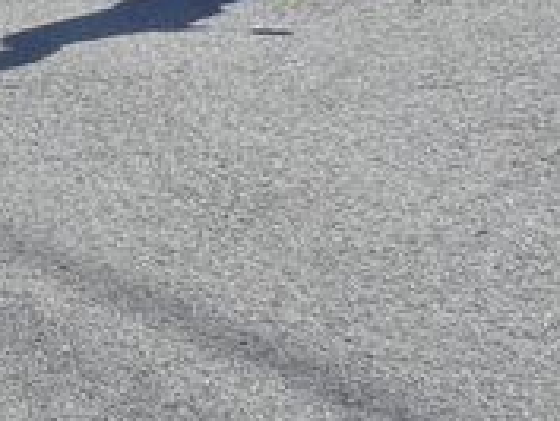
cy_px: -27
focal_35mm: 178
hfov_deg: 10.8
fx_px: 2882
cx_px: -165
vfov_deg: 8.3
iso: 80
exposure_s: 1/494
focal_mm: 6.3
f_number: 4.6
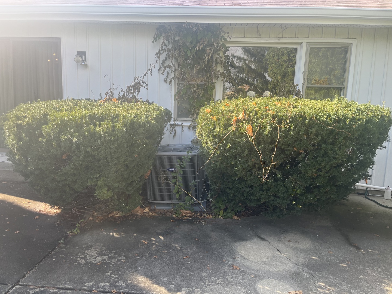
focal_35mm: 26
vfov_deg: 53.1
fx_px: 294
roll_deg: -1.3
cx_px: 196
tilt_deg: -8.7
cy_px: 147
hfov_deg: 67.3
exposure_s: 1/457
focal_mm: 5.1
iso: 50
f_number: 1.6
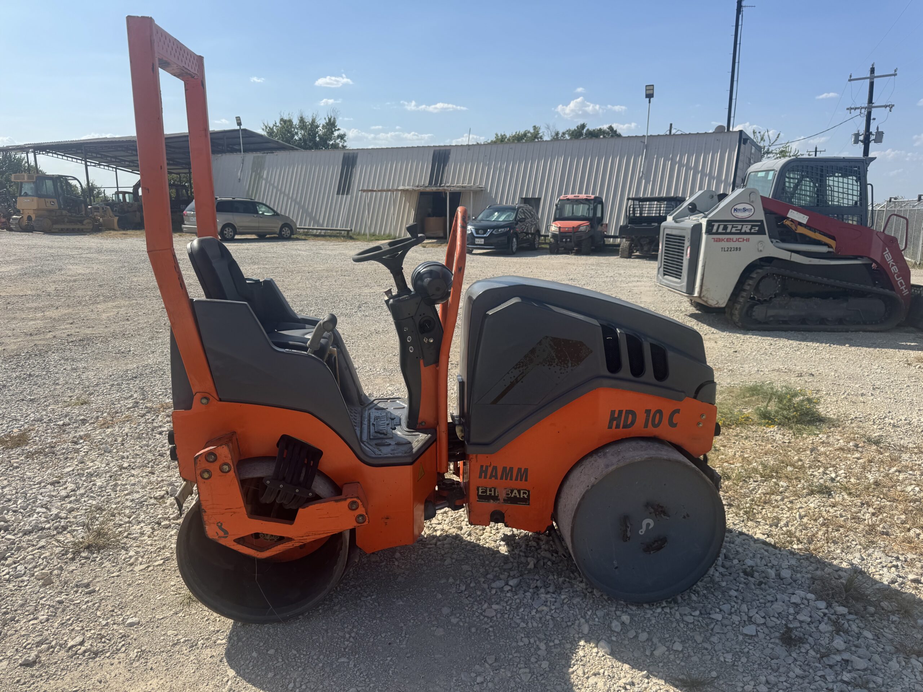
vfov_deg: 56.8
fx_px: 640
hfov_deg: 71.6
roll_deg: +0.9
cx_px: 462
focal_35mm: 24
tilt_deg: -11.8
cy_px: 346
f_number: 1.78
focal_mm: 6.76
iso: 80
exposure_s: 1/4950
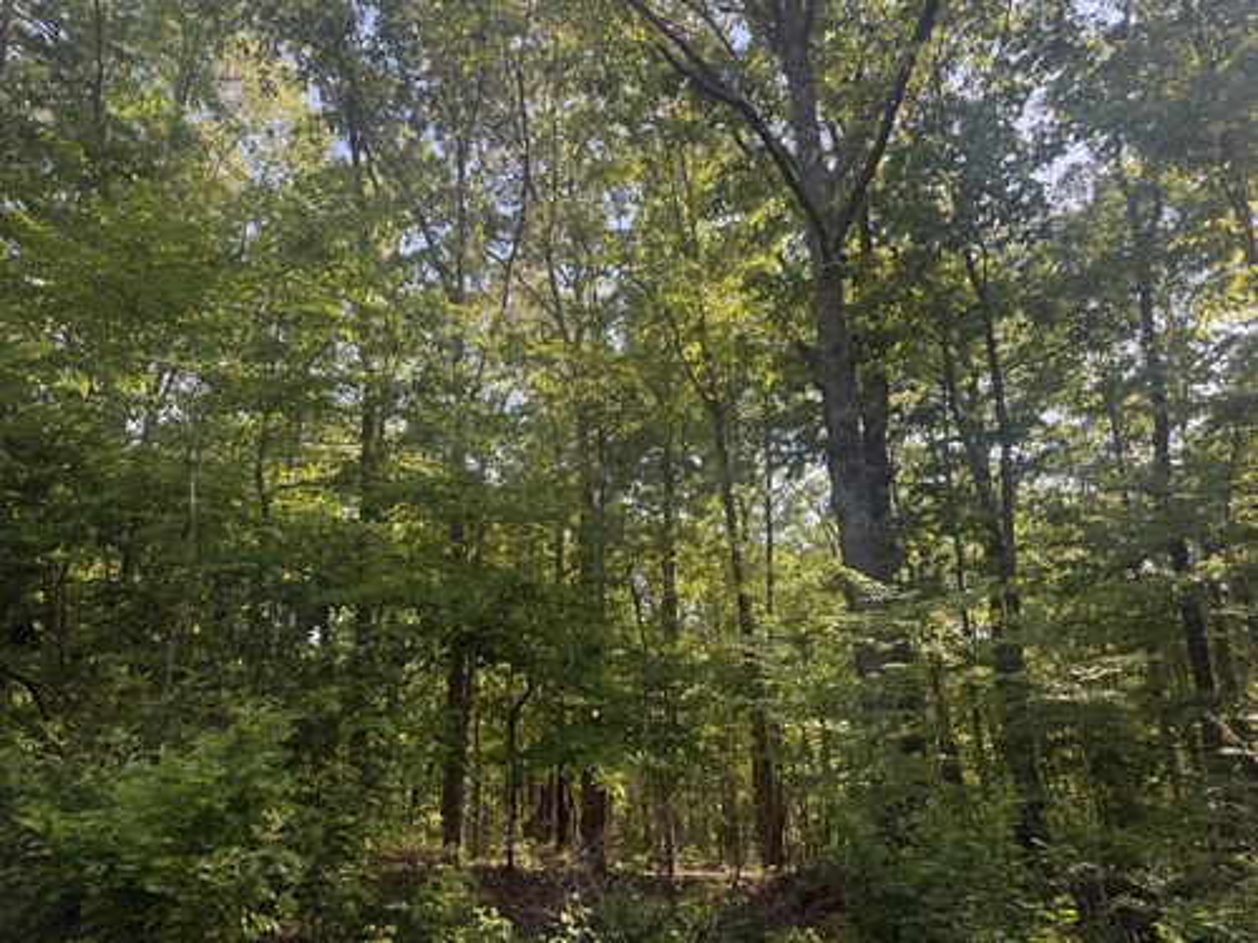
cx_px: 629
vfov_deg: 56.8
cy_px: 472
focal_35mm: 24
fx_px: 872
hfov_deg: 71.6
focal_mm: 6.76
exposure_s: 1/438
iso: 80
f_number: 1.78
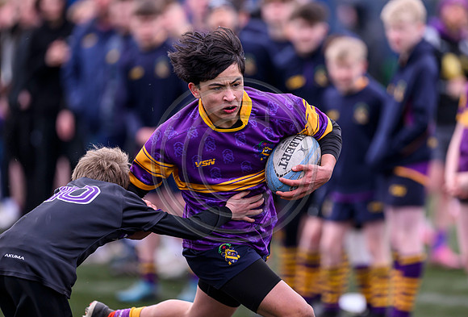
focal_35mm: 415
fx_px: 5425
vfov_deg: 3.3
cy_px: 154
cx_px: 244
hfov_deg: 4.9
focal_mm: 400
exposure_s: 1/1250
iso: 500
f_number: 3.5
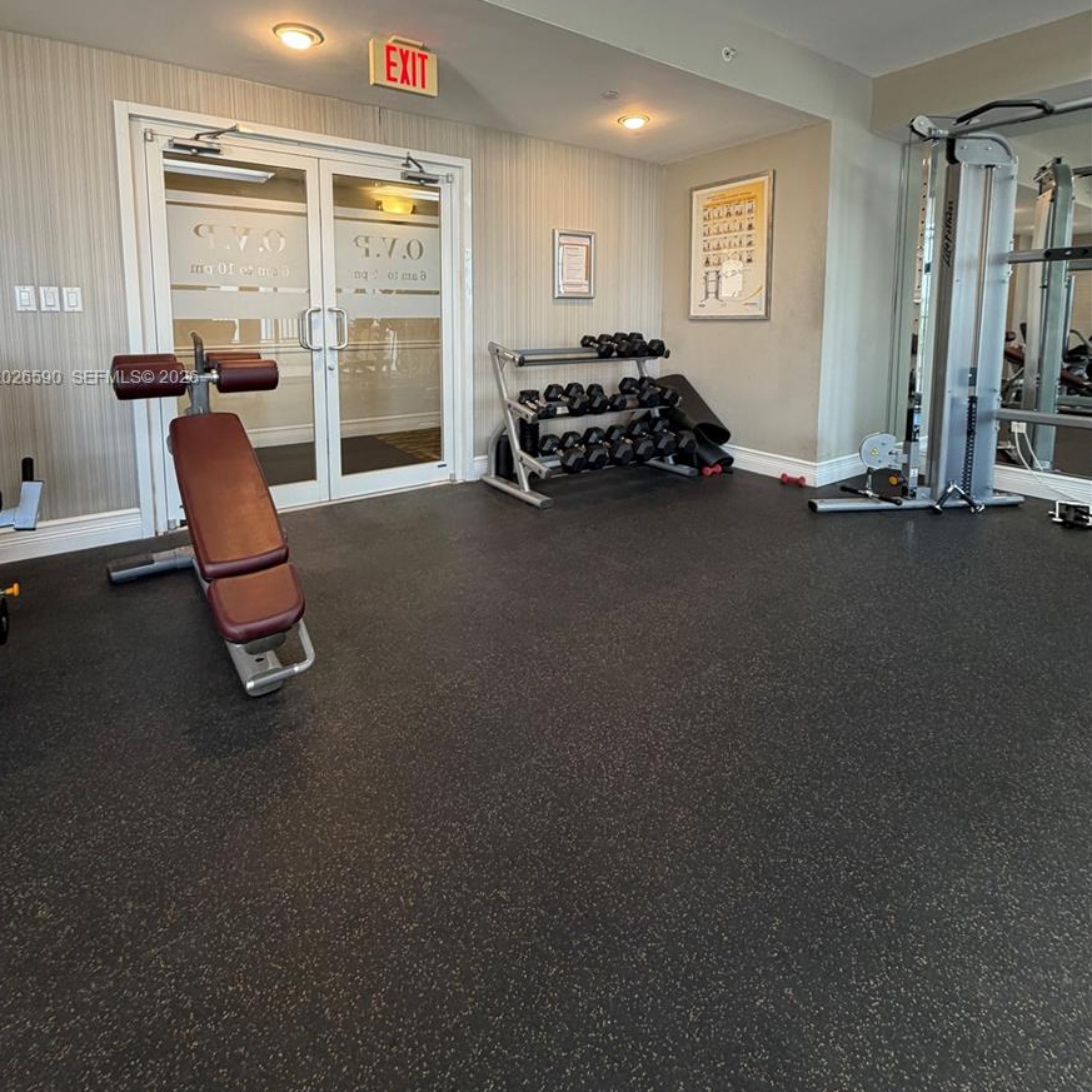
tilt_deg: -6.0
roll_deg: +0.1
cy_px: 379
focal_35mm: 17
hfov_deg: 83.9
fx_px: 607
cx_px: 530
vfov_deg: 81.6
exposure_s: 1/60
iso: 200
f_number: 2.2
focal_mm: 2.22
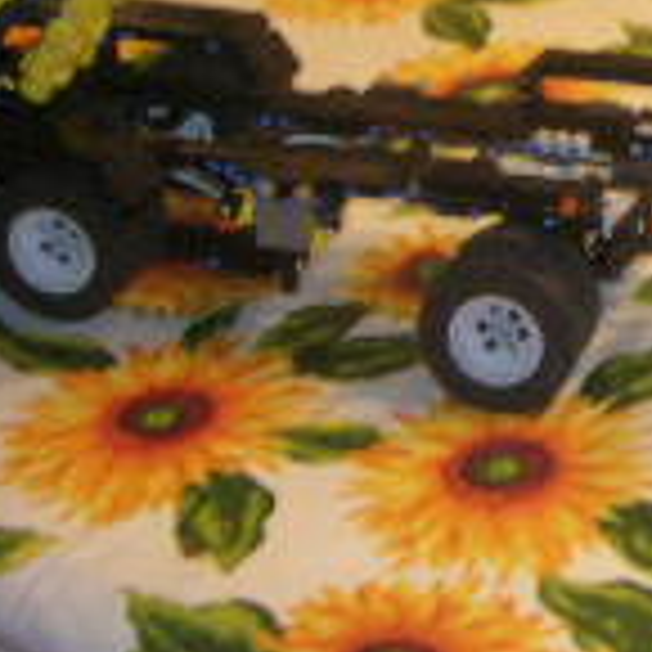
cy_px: 18
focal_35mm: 164
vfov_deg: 10.6
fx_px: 3495
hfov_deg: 10.2
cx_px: 1048
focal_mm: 7
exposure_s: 1/4.3
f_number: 3.1
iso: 200
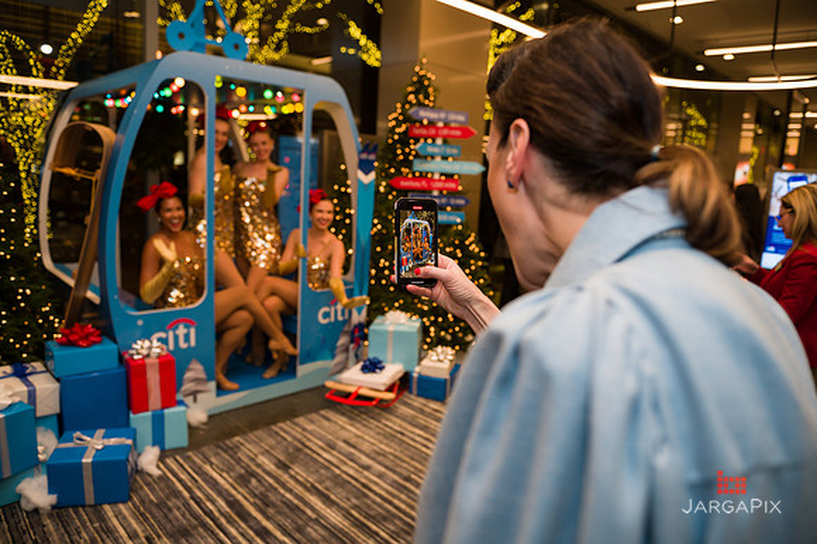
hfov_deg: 73.8
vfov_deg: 53.1
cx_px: 408
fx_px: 544
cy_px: 272
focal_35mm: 24
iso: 400
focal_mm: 24
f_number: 3.2
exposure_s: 1/200
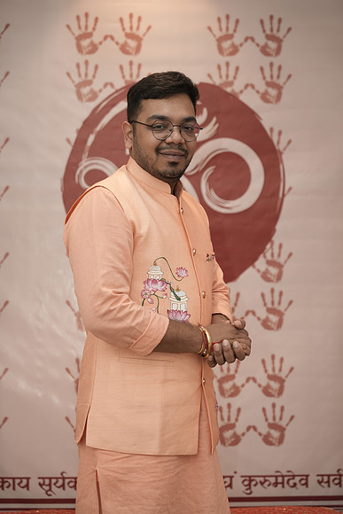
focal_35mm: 70
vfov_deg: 28.8
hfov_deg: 19.5
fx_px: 1000
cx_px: 172
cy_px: 257
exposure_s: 1/200
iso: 500
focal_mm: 70
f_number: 2.8
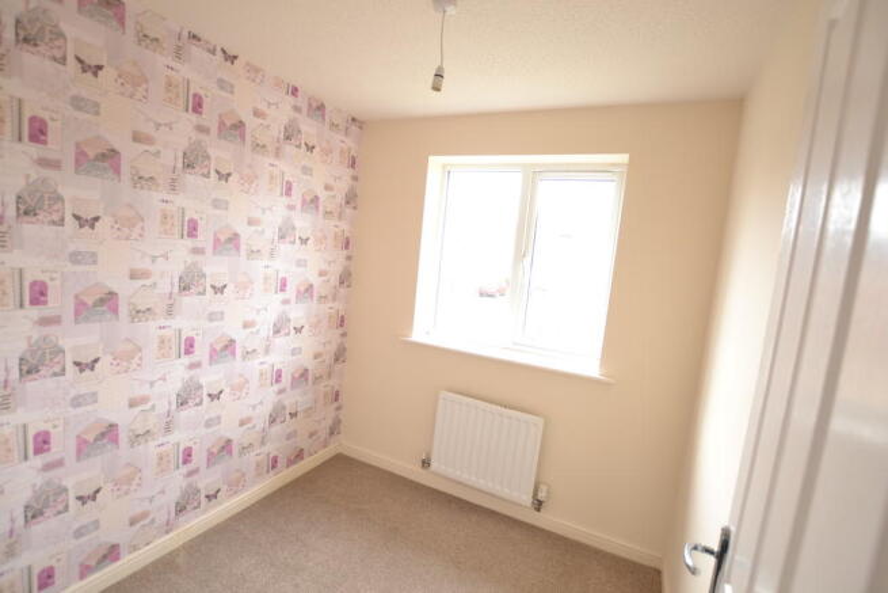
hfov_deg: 95.0
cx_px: 444
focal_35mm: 16
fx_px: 407
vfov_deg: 72.1
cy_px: 296
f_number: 3.5
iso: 100
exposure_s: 1/20
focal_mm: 11
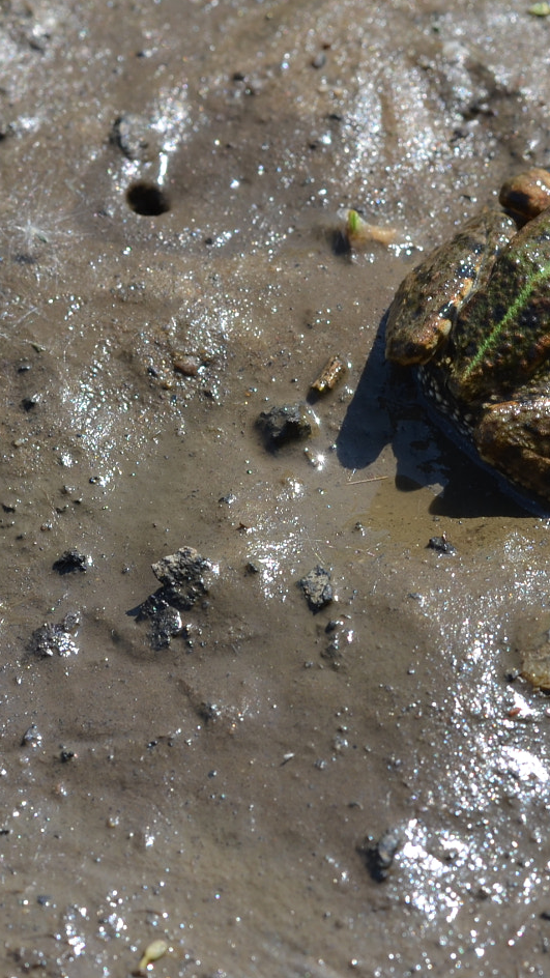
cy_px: 297
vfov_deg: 12.6
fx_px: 4408
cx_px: 577
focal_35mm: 170
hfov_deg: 7.1
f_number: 8
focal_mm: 50
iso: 100
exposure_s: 1/250
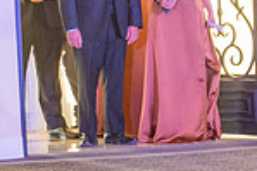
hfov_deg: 7.4
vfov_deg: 5.4
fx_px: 1811
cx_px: 694
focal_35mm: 254
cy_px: 210
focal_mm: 44
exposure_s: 1/80
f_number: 4
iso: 800
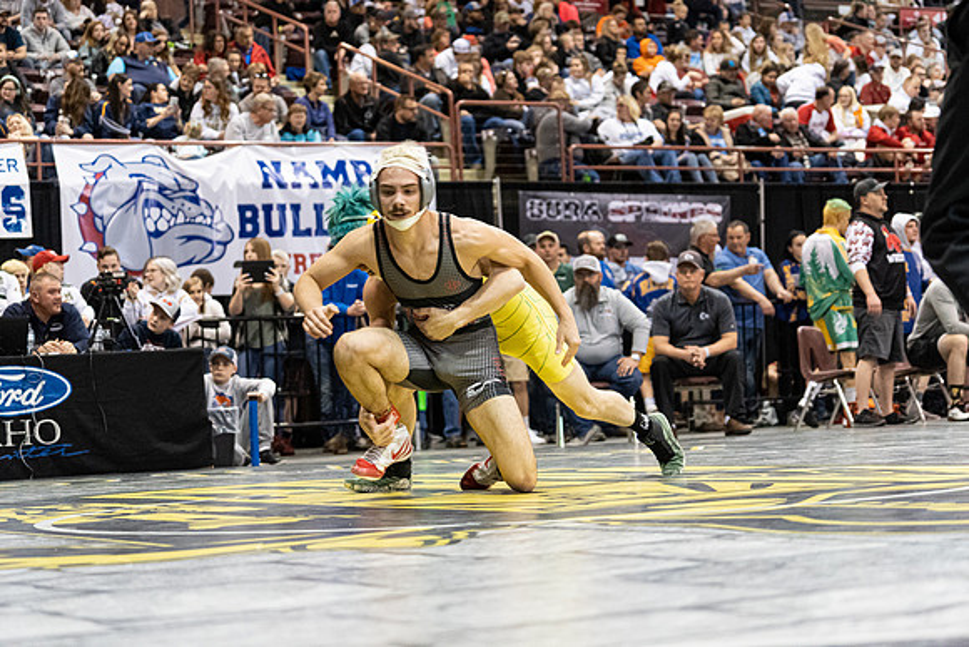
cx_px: 484
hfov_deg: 24.5
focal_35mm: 83
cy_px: 324
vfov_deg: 16.5
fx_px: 2235
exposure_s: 1/500
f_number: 4
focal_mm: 83
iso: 10000
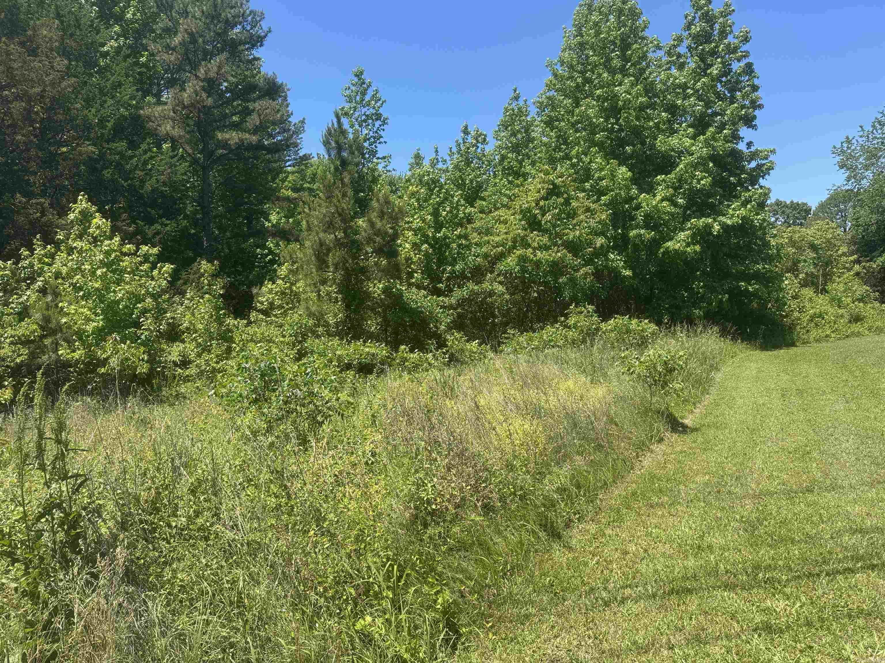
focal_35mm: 24
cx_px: 442
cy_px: 332
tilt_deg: -3.5
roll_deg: +0.4
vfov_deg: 56.8
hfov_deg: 71.6
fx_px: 614
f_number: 1.78
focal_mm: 6.76
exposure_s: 1/2041
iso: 80
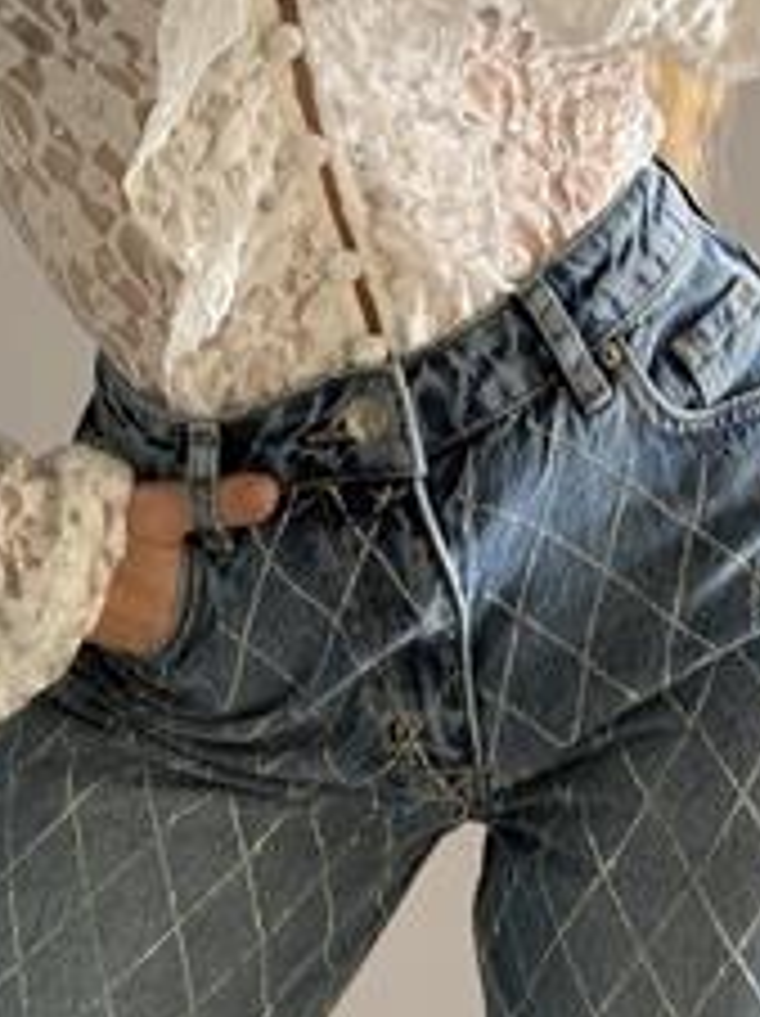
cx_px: 434
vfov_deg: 22.4
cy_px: 695
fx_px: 2552
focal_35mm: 87
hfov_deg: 16.9
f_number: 1.78
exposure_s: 1/60
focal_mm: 6.76
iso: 125
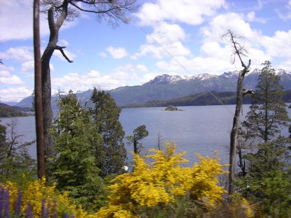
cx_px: 146
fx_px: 320
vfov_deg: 37.8
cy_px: 109
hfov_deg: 49.0
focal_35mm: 38
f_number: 2.8
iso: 100
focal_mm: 5.8
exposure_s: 1/526
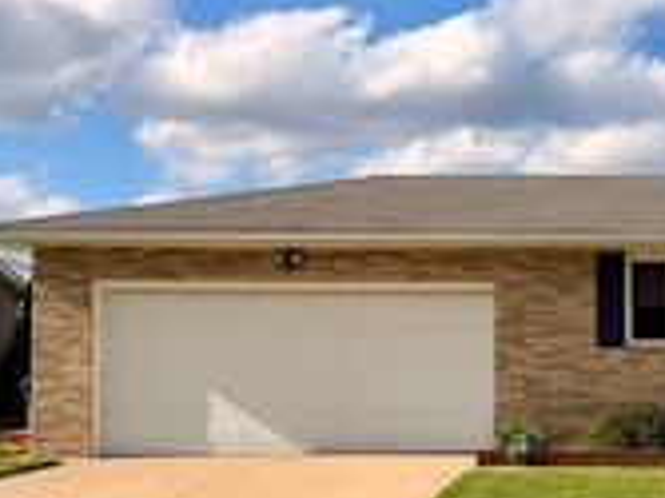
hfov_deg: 23.3
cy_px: 353
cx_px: 757
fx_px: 1497
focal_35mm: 78
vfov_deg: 18.8
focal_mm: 5.96
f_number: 1.6
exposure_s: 1/3597
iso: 32
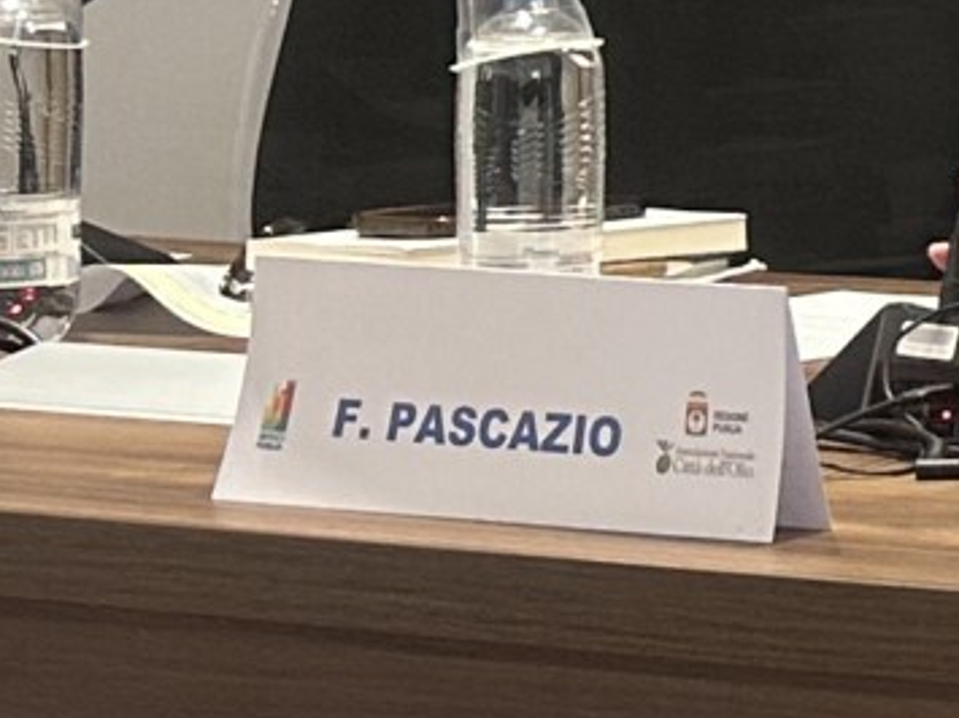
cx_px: 2764
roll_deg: -0.4
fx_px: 4791
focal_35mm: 173
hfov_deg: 9.3
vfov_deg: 8.4
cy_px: -267
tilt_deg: +0.0
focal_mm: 6.86
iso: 125
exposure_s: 1/50
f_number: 1.78
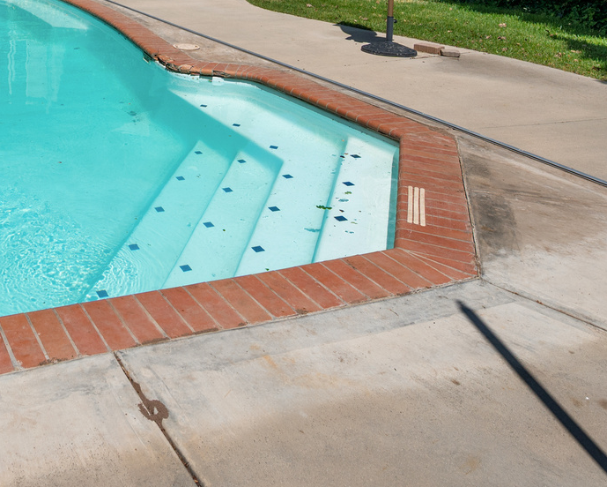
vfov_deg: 32.3
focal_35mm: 39
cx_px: 73
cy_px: -86
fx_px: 701
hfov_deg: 43.2
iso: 400
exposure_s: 1/1250
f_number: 7.1
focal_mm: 14
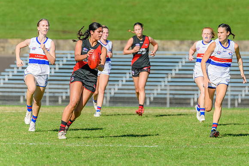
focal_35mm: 489
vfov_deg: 2.8
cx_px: 130
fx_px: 3381
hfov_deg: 4.2
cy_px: 69
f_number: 9
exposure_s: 1/1600
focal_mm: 420
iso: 640
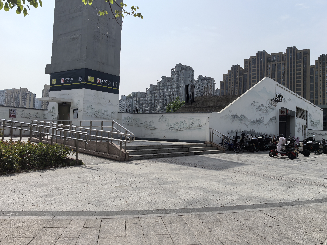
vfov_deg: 46.8
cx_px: 177
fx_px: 283
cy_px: 113
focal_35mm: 30
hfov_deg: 59.9
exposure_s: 1/3460
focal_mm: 6.98
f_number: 2
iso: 50
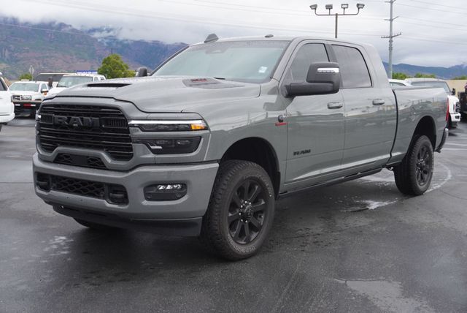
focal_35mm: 45
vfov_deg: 29.9
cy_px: 156
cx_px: 234
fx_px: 584
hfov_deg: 43.6
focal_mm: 30
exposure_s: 1/125
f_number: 6.3
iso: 100
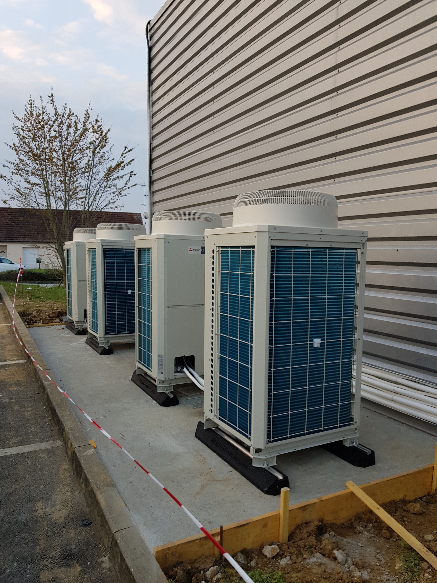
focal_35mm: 26
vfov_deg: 67.3
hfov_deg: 53.1
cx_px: 218
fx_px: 438
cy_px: 292
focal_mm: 4.3
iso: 40
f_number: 1.7
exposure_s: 1/194
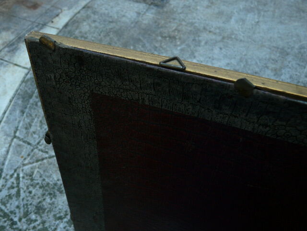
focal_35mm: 28
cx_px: 154
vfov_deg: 49.7
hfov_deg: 63.4
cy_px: 116
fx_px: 248
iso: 100
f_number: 2.8
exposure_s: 1/100
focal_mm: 4.6
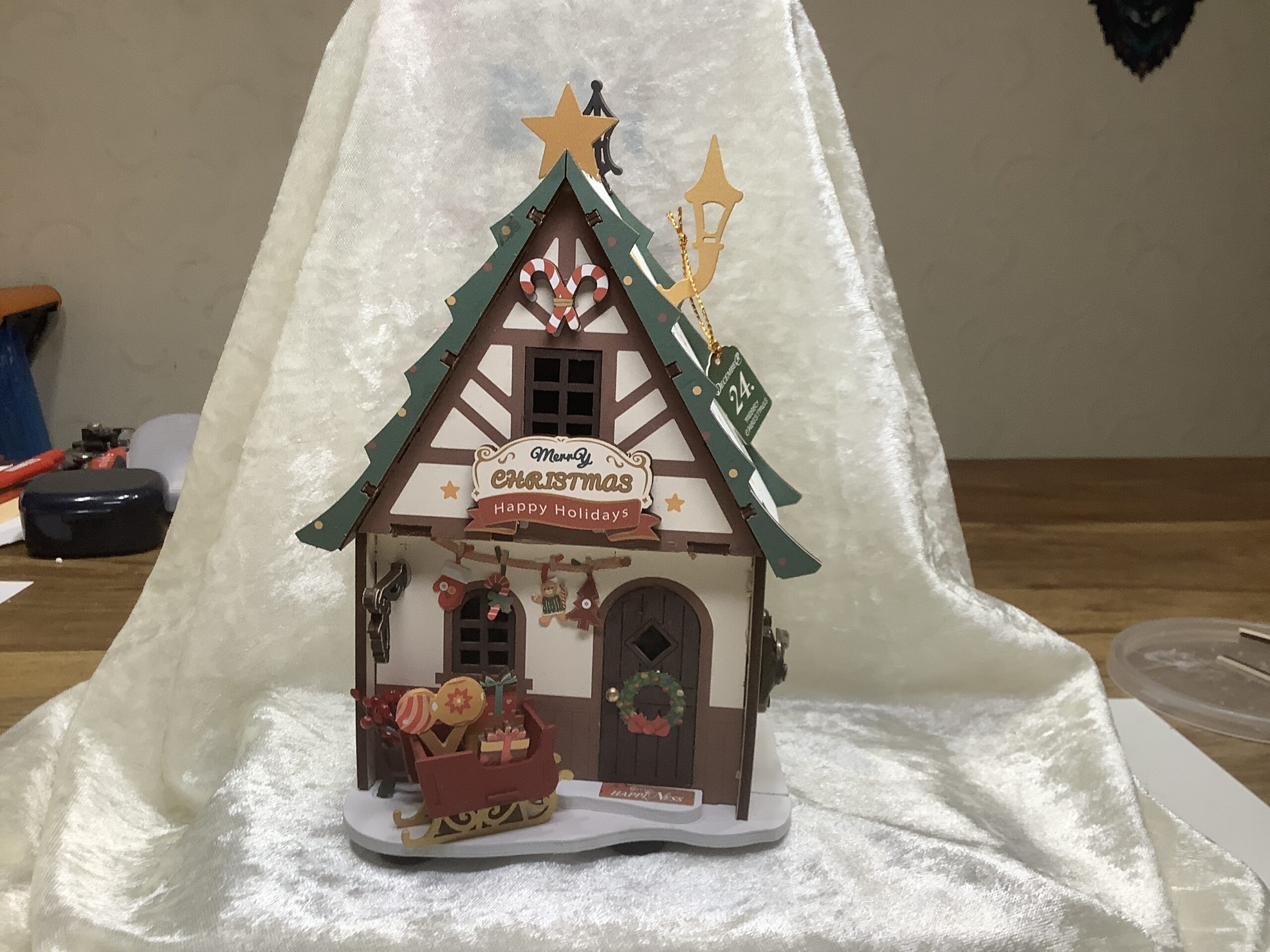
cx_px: 635
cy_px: 476
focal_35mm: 31
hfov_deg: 58.4
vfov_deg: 45.4
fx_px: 1137
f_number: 2.4
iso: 80
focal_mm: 3.3
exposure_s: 1/60
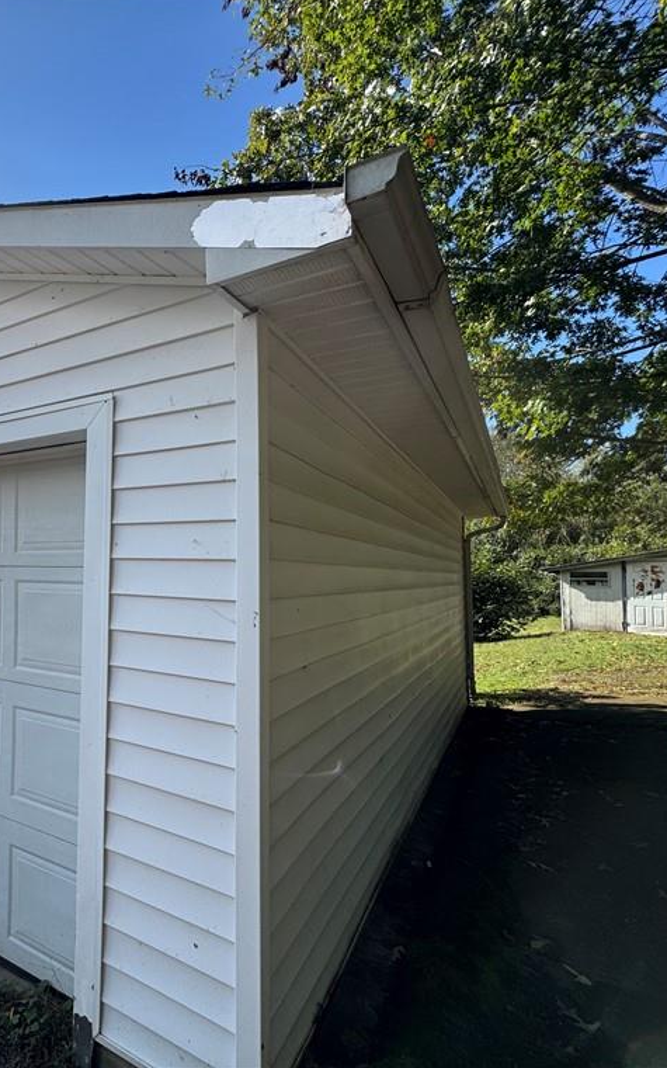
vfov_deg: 85.1
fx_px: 582
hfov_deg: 52.8
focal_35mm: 20
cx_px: 74
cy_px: 530
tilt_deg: +4.4
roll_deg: -1.0
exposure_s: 1/1006
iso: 50
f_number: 2.2
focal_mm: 2.22
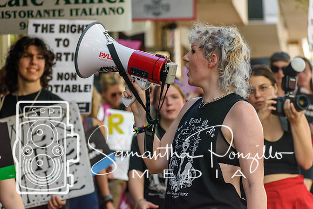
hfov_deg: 10.2
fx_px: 1761
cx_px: 156
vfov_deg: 6.8
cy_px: 104
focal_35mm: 202
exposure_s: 1/640
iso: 800
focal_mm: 135
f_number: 4.8
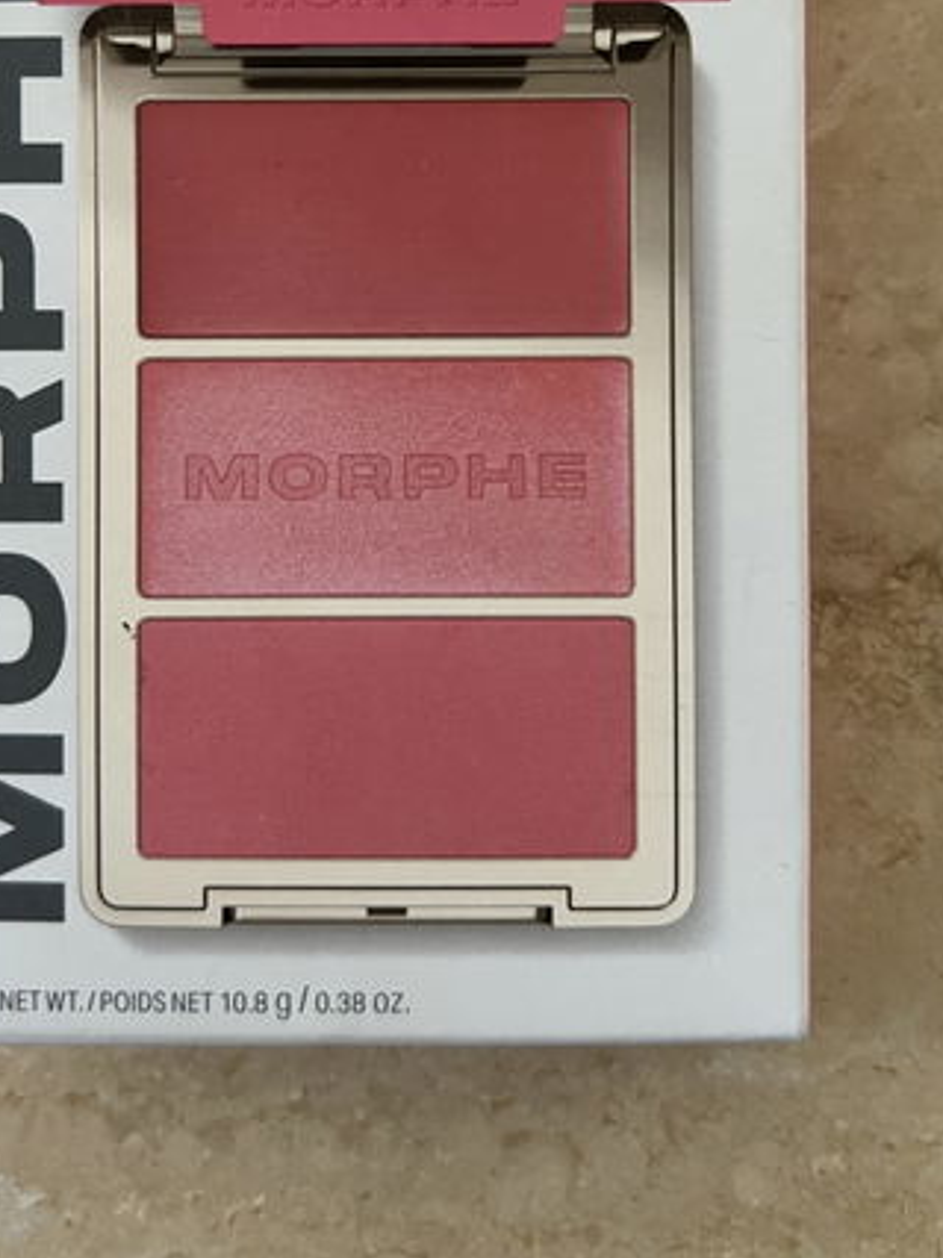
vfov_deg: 46.4
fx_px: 1417
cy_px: 342
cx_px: 401
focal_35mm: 39
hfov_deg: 36.7
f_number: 1.5
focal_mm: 5.7
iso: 320
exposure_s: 1/60
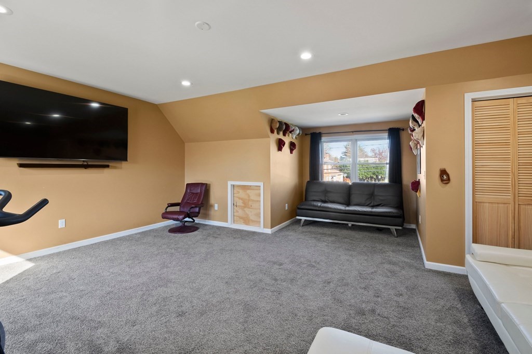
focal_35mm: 15
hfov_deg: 100.4
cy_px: 177
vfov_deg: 77.3
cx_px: 266
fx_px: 222
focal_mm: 10
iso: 400
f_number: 9
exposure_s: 1/1.67
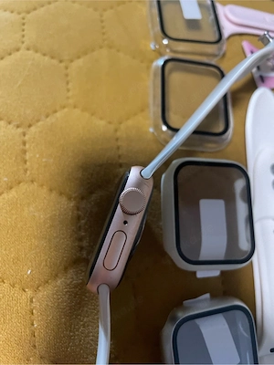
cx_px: 137
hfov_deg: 53.1
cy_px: 182
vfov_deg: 67.3
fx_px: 274
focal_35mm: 26
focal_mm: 4.2
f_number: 1.6
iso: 500
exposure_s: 1/33
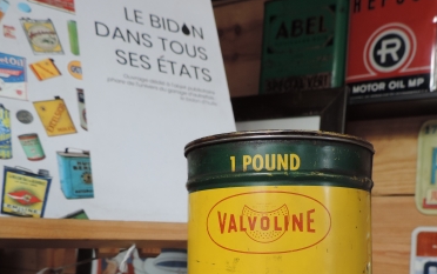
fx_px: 489
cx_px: 258
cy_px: 236
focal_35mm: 41
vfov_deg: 30.2
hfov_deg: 48.0
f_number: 3
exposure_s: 1/30
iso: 100
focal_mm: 4.3
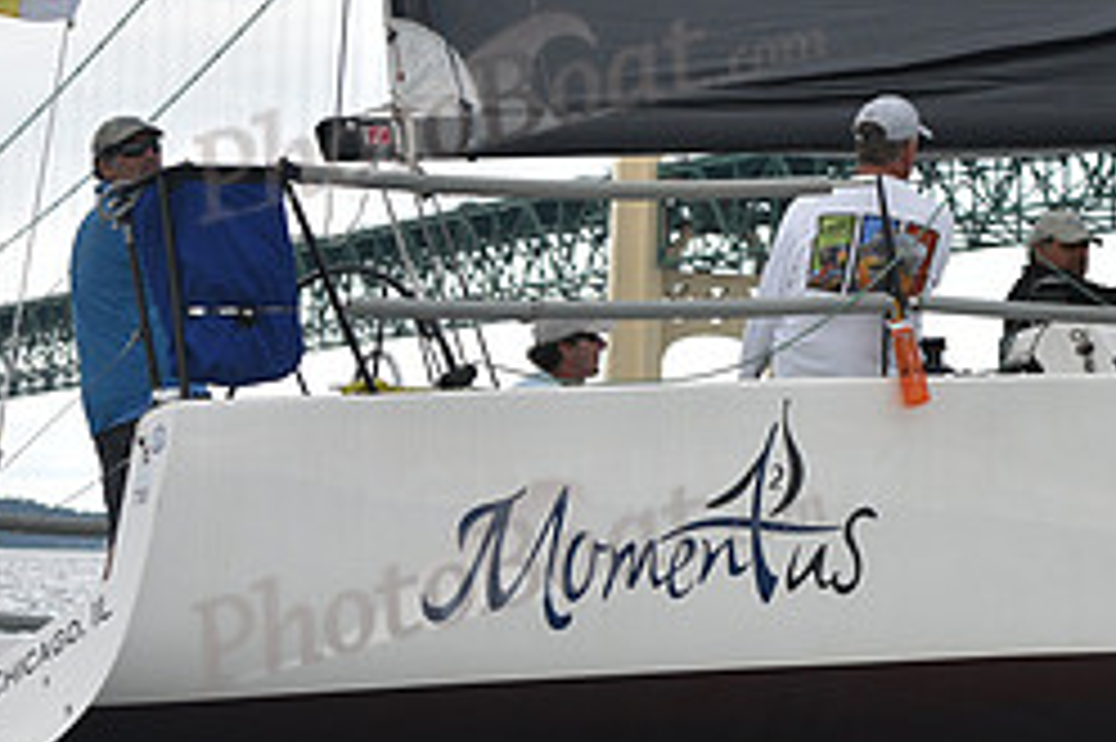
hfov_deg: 12.4
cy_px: 277
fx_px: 5080
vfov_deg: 8.4
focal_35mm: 164
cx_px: 1062
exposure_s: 1/800
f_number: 4.5
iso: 250
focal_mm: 70
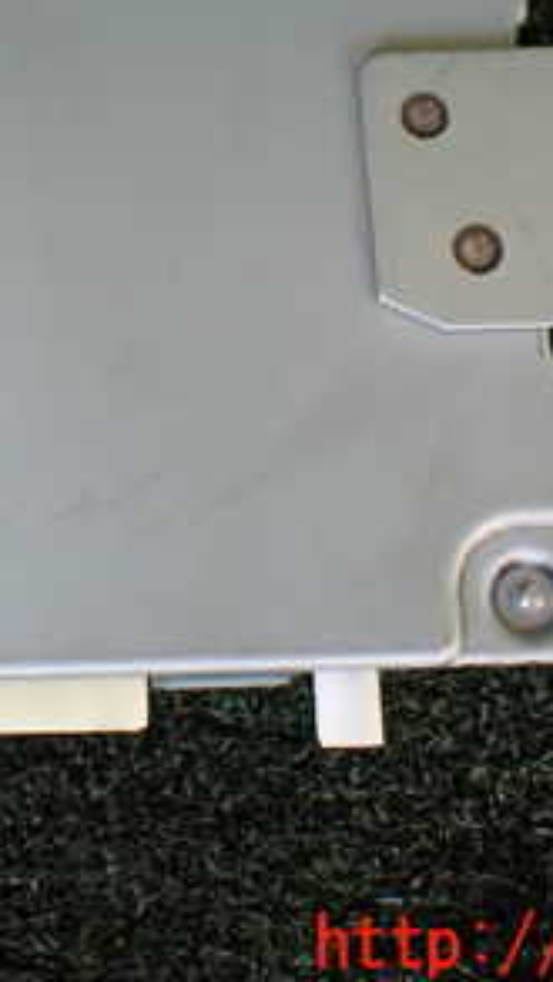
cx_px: 67
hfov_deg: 17.8
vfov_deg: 30.8
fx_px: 1745
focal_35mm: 67
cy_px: 235
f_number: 2.3
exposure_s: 1/125
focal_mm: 5.4
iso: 125
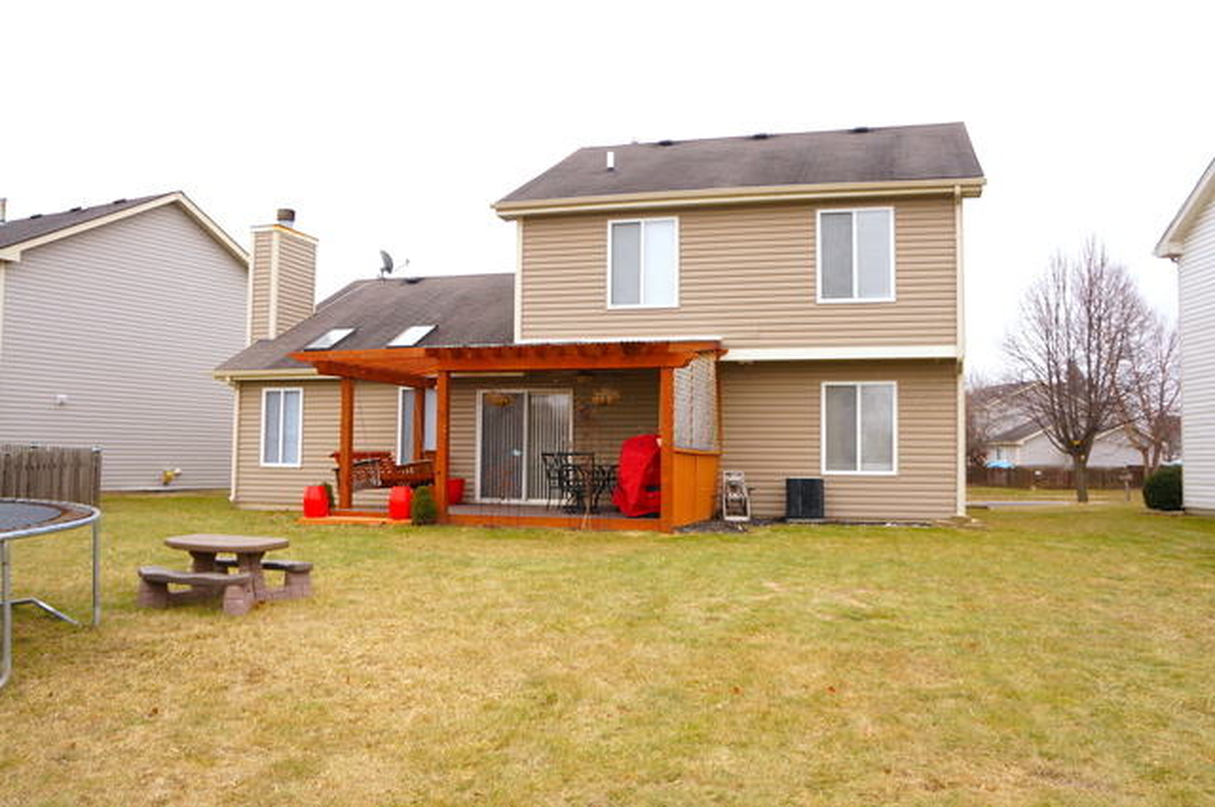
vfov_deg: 43.5
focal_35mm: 30
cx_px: 608
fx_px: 1011
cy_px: 404
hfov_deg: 62.0
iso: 160
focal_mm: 20
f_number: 4
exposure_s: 1/60
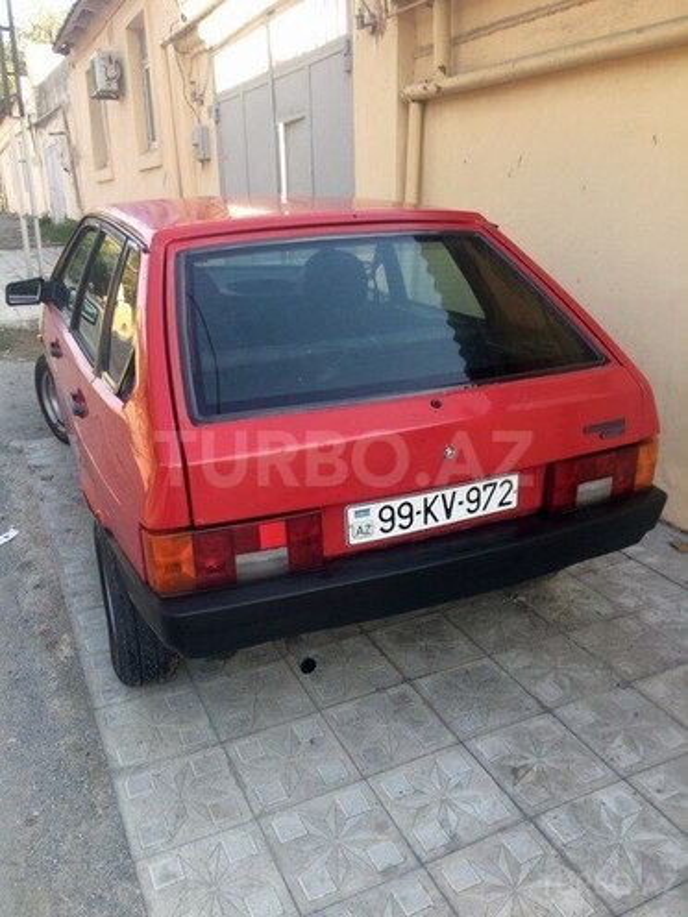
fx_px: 769
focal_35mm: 29
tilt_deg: -18.5
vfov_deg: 61.7
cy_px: 458
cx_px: 344
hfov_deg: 48.2
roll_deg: +3.1
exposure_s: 1/158
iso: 32
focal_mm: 4.15
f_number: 2.2
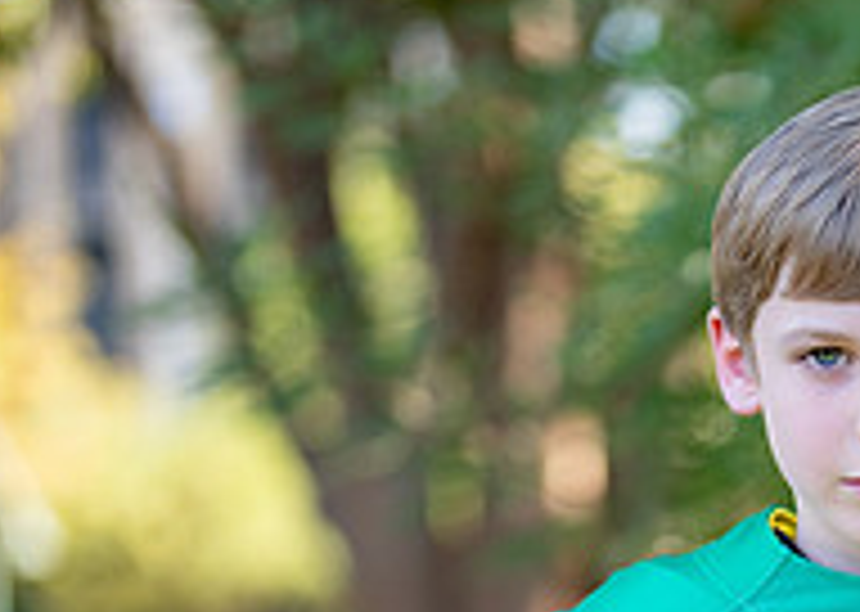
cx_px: 959
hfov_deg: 11.3
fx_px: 4294
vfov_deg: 8.1
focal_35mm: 176
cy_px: 772
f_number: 1.2
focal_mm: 50
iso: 100
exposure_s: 1/1000
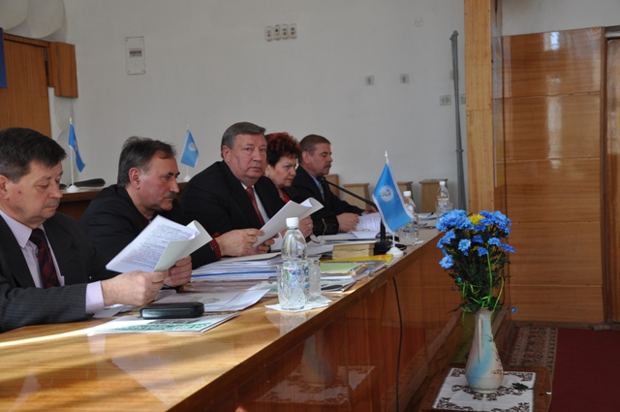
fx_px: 877
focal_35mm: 51
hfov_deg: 38.9
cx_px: 310
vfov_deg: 26.4
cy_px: 206
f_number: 5.6
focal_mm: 34
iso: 200
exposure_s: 1/30
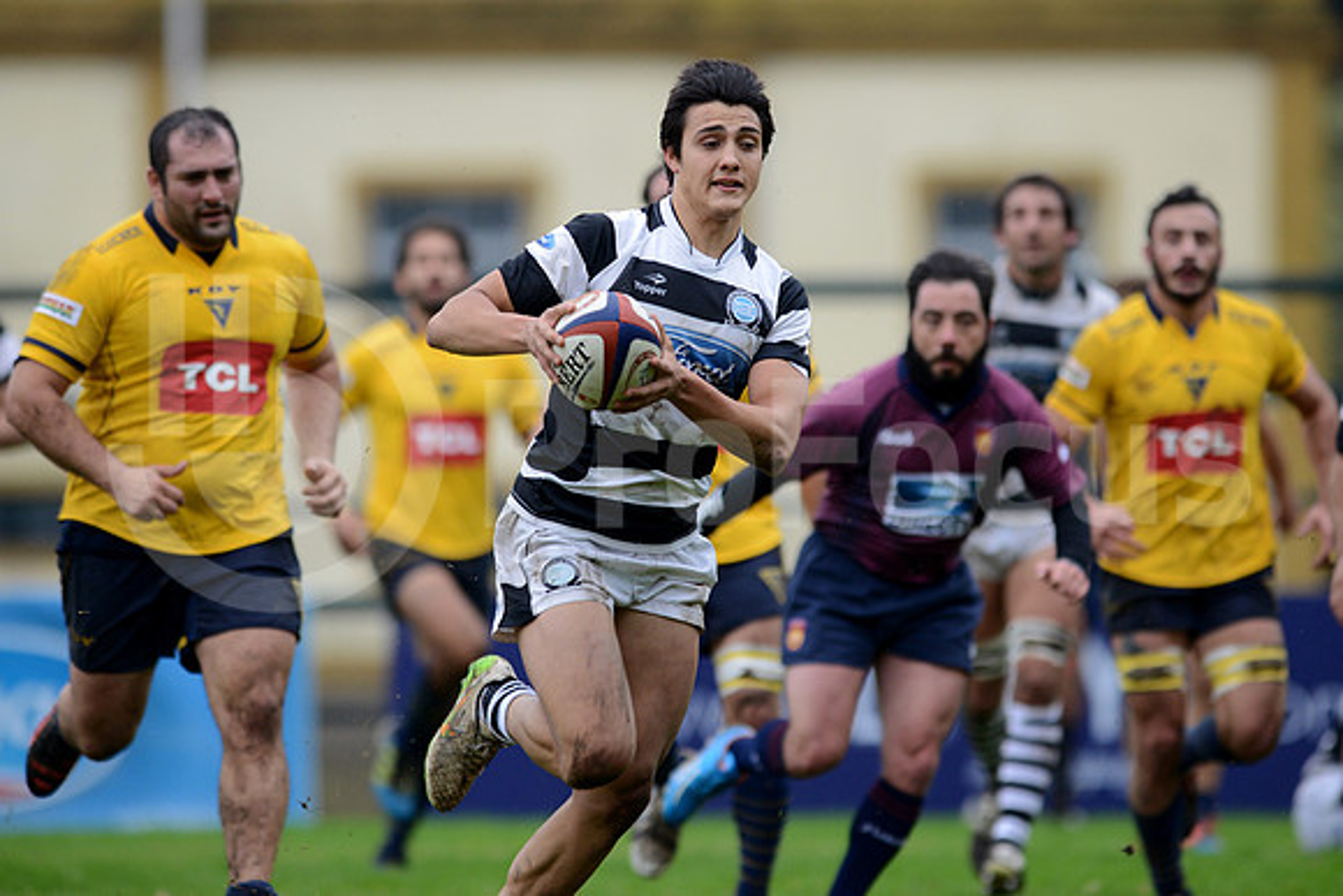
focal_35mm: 420
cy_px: 448
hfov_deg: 4.9
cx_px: 672
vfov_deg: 3.3
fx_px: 15671
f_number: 4
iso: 1100
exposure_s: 1/800
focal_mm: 420
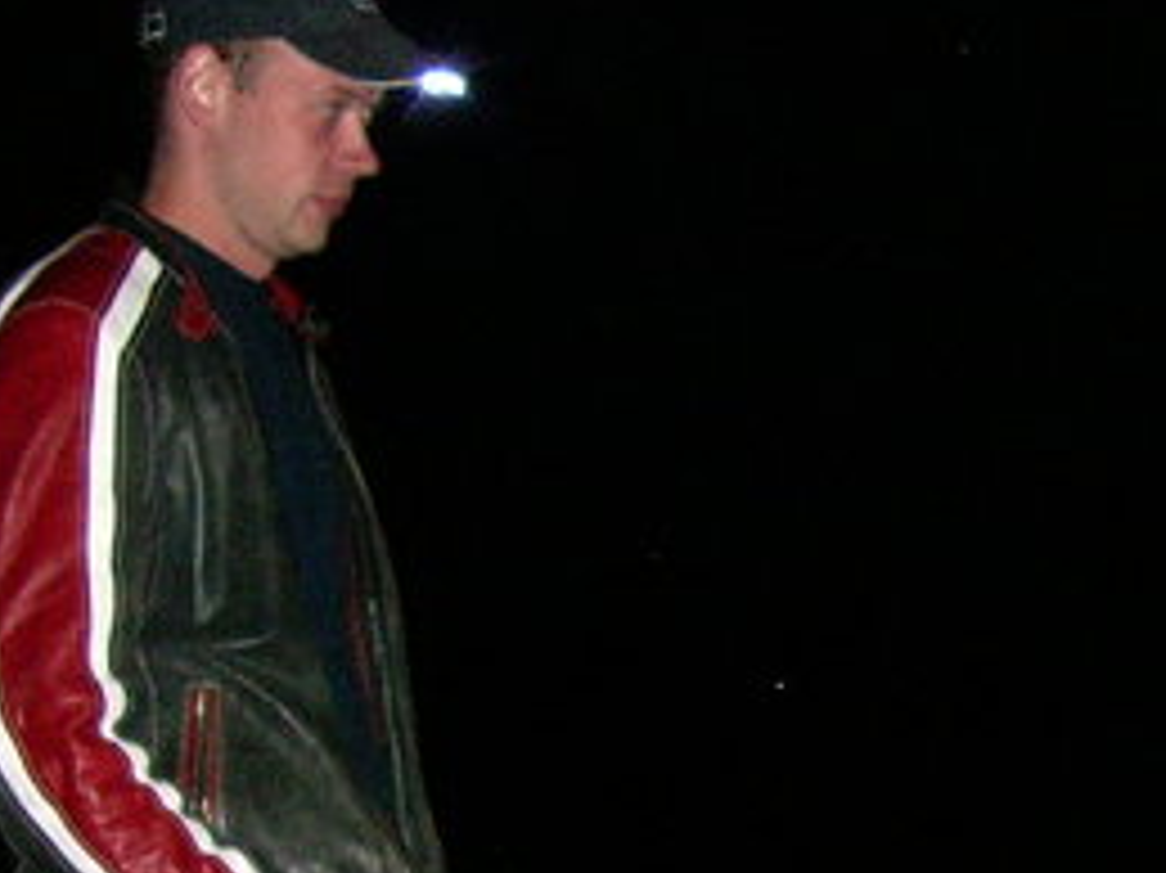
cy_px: 900
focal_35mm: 108
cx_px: 1612
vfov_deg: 13.5
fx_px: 3636
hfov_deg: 16.9
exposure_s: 1/40
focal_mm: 5.8
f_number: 2.6
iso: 200
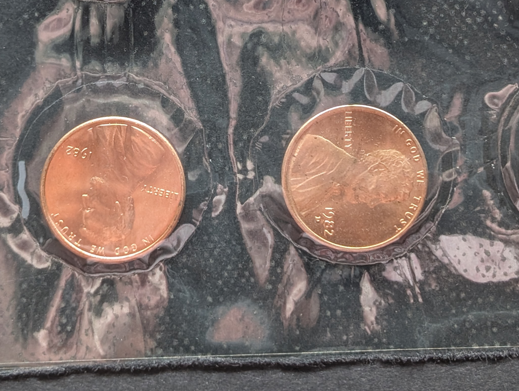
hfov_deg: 20.2
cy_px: 66
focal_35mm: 97
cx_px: 245
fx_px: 1456
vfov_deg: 15.2
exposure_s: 1/54.7
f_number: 1.68
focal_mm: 6.9
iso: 171
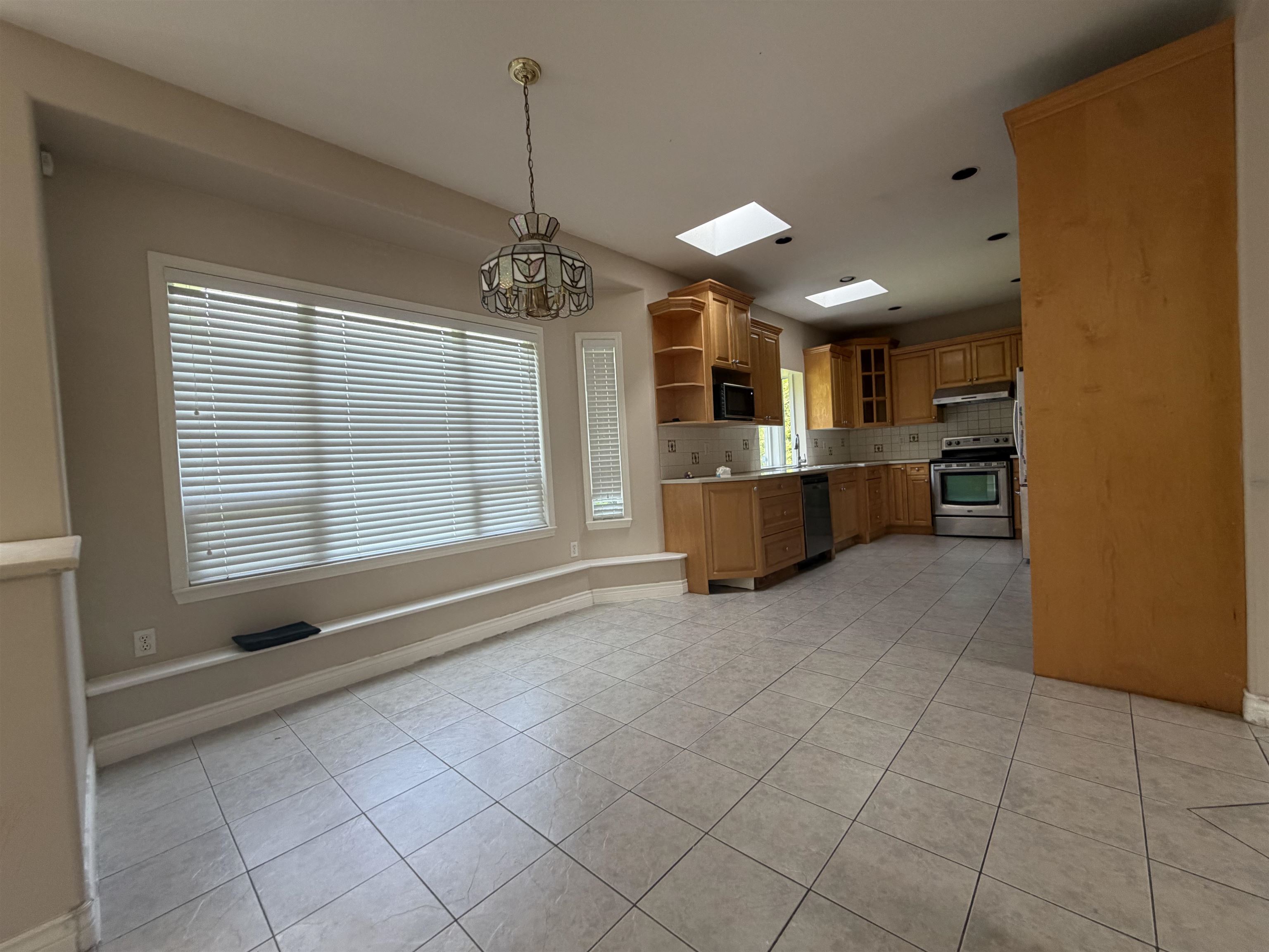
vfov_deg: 85.7
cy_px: 476
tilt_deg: -0.5
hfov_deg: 102.1
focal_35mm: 14
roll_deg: +3.3
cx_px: 634
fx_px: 513
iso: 200
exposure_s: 1/121
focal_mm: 2.22
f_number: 2.2
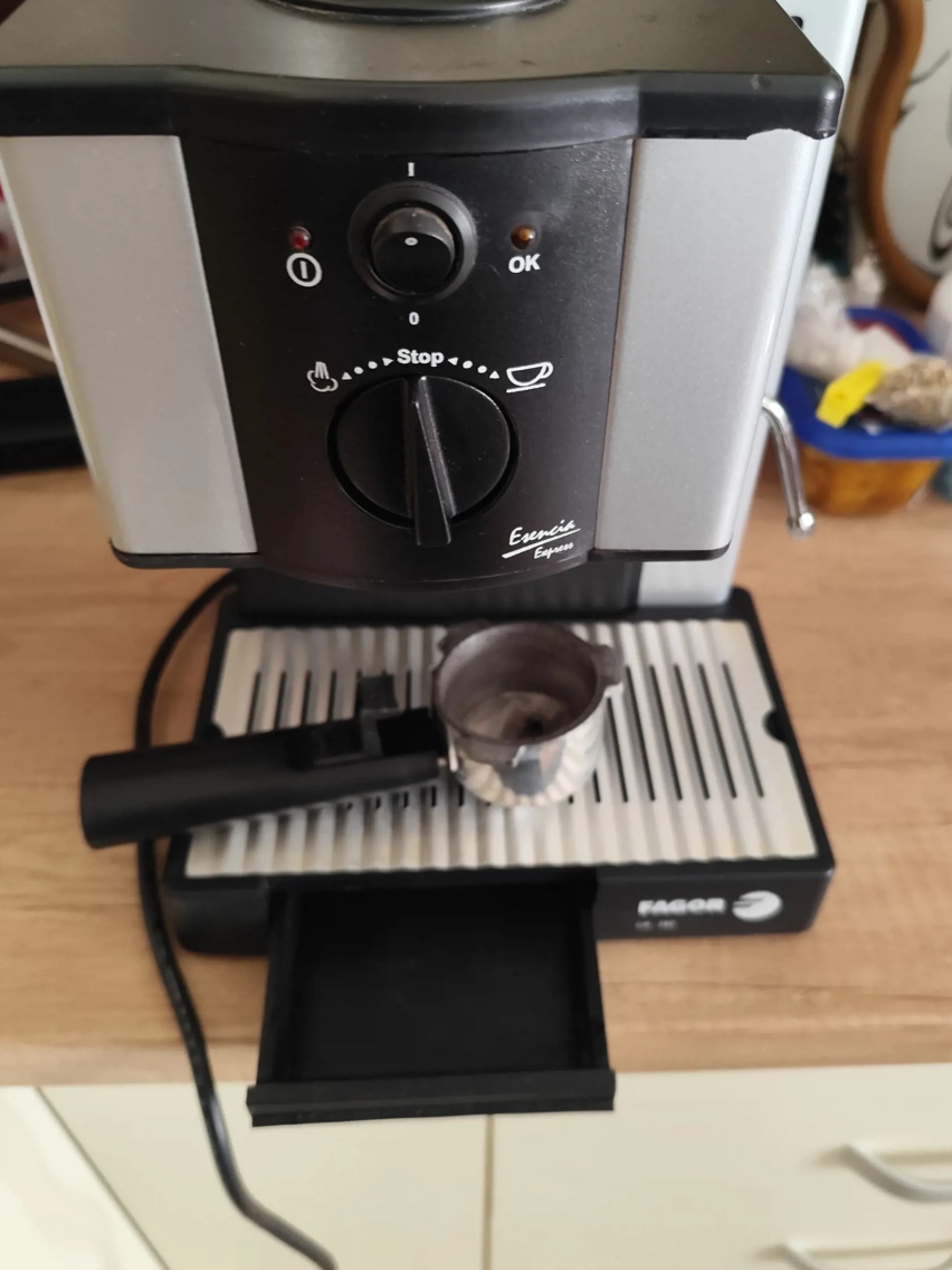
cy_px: 626
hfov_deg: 51.3
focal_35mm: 27
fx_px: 990
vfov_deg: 65.3
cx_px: 507
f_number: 1.65
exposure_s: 1/25
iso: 500
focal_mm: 6.19
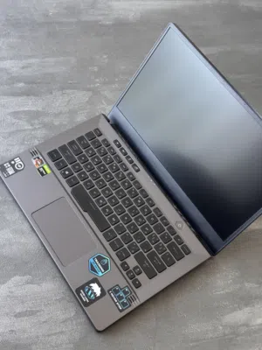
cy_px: 175
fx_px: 484
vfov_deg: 39.7
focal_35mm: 48
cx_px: 131
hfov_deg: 30.3
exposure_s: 1/60
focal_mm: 6.86
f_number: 1.78
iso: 200
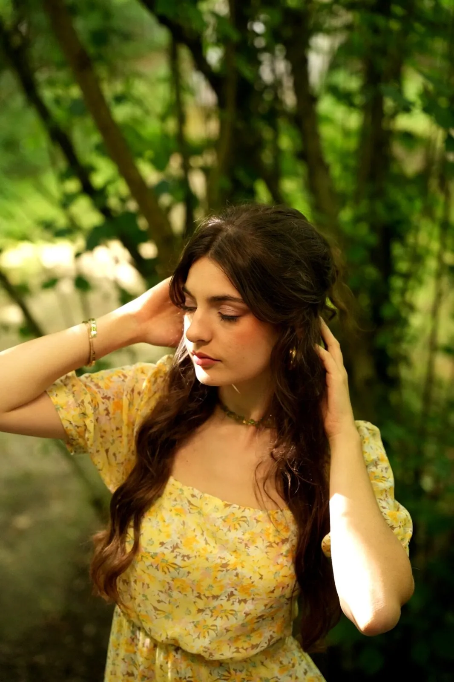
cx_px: 227
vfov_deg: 31.6
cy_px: 341
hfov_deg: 21.3
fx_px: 1205
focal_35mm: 64
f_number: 2.8
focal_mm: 63.7
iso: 5000
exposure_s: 1/1250
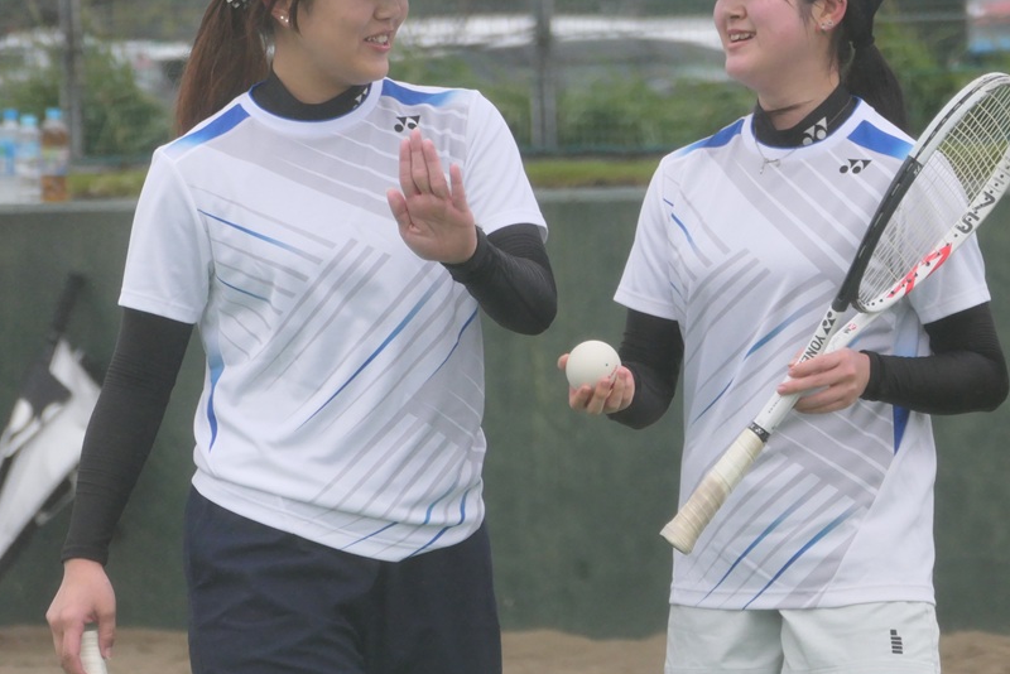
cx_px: 670
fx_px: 12657
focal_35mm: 451
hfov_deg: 4.6
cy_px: 257
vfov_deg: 3.1
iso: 800
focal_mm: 120.47
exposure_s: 1/3200
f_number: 4
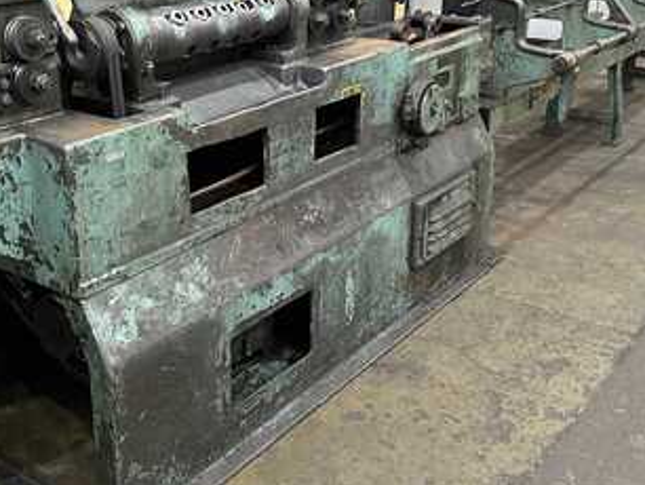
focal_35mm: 47
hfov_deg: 40.2
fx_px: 876
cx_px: 251
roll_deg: +0.7
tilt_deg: -18.6
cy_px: 175
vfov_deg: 30.8
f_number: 1.78
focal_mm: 6.86
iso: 400
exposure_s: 1/60
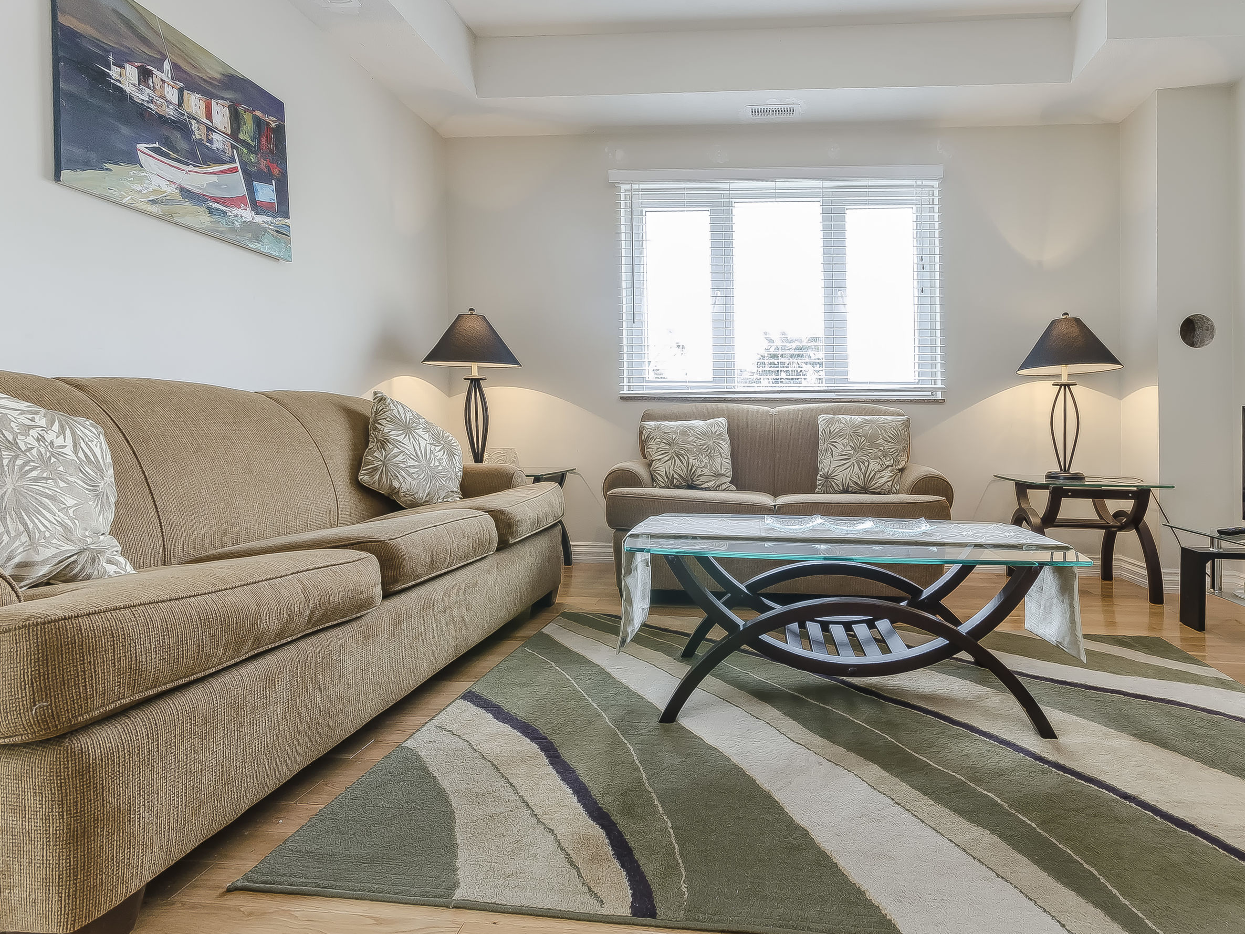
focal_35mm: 17
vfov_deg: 74.7
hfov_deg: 90.8
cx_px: 672
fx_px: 611
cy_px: 474
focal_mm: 10
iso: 250
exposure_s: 1/13
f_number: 8
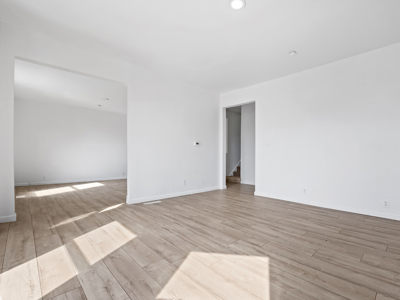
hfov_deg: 90.8
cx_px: 217
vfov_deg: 74.7
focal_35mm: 17
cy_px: 152
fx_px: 196
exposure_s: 1/15
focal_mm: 15
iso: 280
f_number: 9
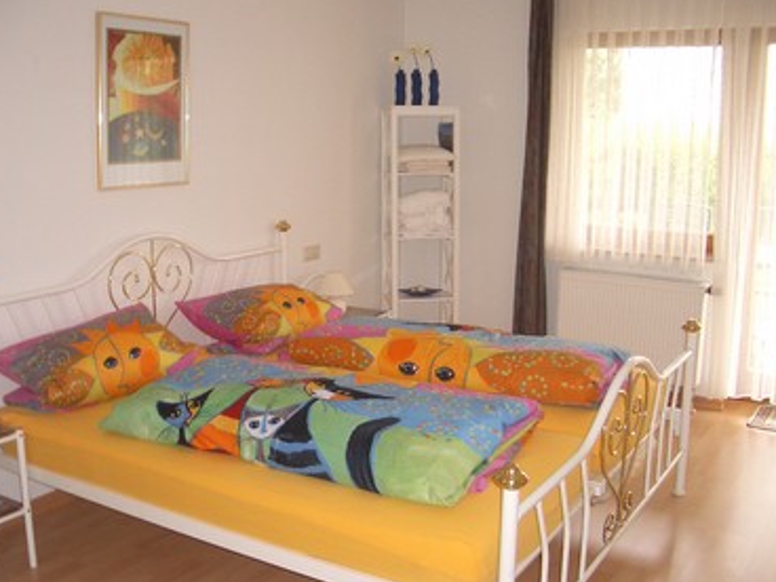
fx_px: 852
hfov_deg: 48.9
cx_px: 358
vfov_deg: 37.7
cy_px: 270
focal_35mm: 38
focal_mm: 5.8
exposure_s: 1/40
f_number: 2.6
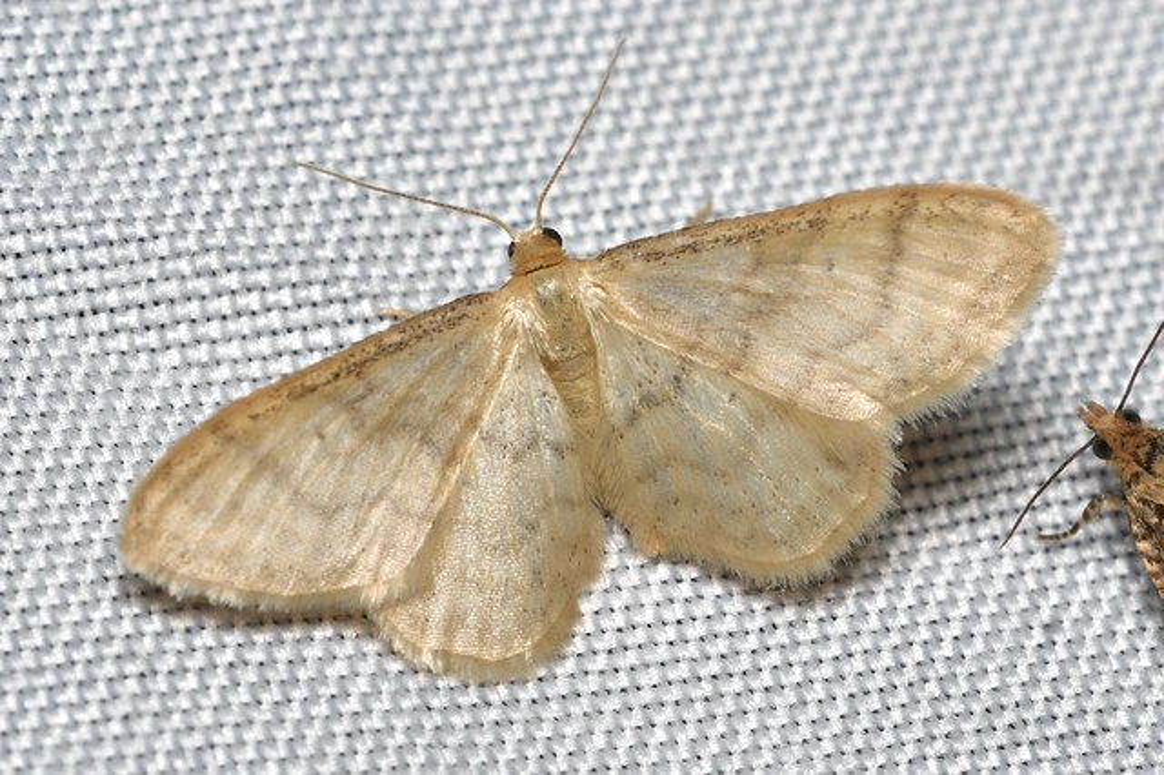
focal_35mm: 225
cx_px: 582
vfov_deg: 6.1
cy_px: 388
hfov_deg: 9.2
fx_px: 7271
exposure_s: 1/250
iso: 100
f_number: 10
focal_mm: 150
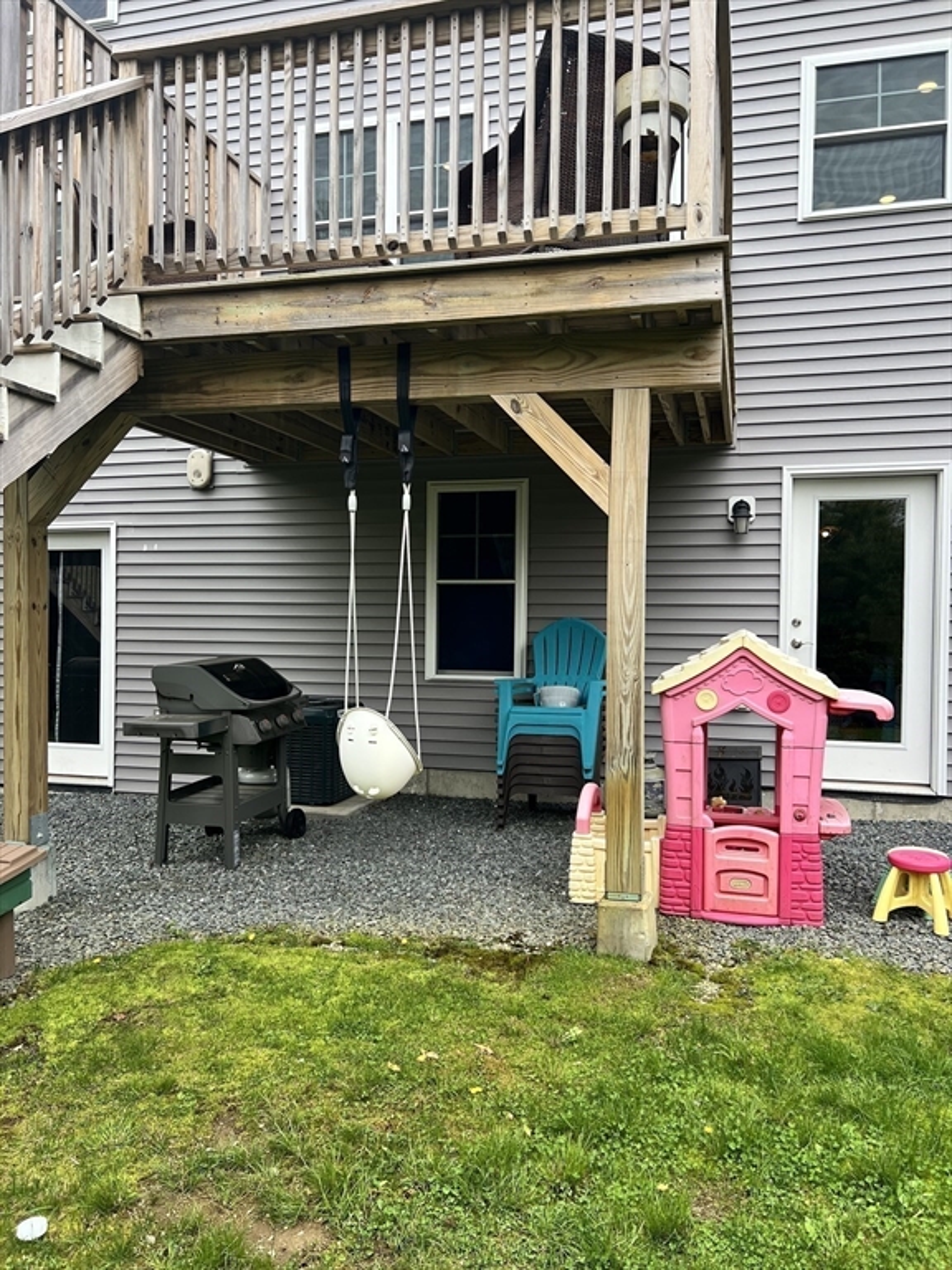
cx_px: 476
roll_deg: -0.8
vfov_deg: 67.3
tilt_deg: +0.8
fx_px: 953
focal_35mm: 26
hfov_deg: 53.1
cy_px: 635
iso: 50
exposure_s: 1/733
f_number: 1.5
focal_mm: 5.7
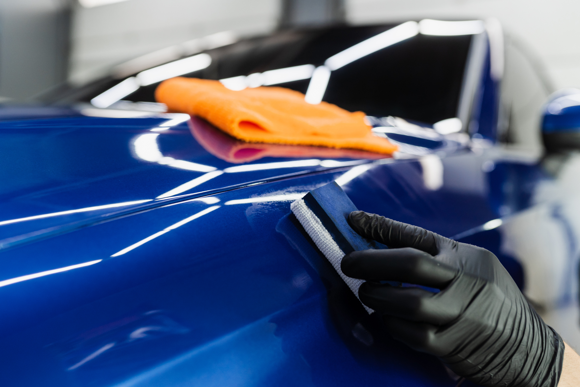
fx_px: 564
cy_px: 194
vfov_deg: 37.9
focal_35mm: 35
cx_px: 290
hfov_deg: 54.4
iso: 500
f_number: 2.5
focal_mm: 35
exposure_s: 1/160
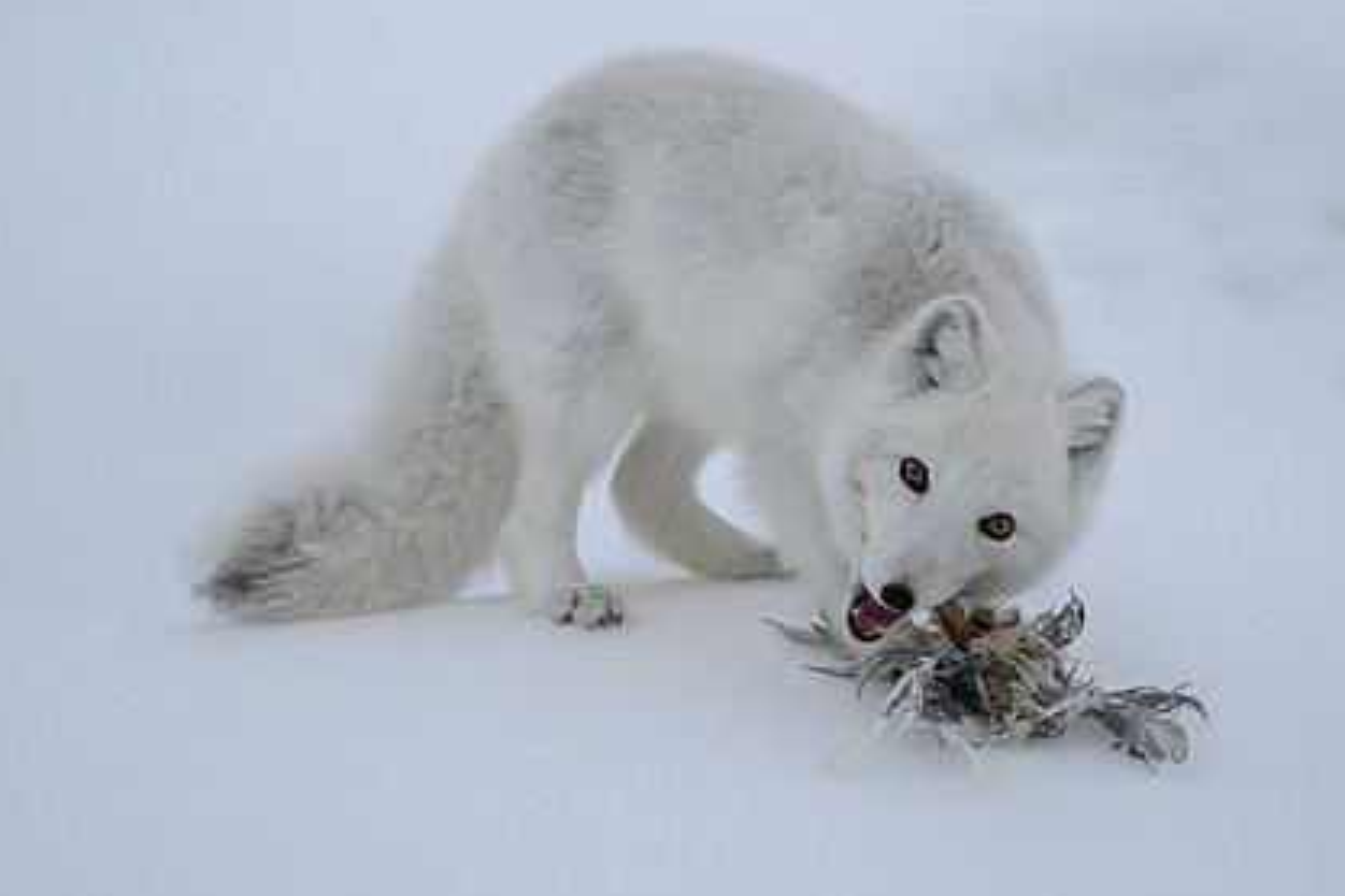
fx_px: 33398
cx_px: 748
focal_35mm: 894
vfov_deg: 1.5
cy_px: 413
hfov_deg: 2.3
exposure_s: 1/1000
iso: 2000
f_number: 4
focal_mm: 560
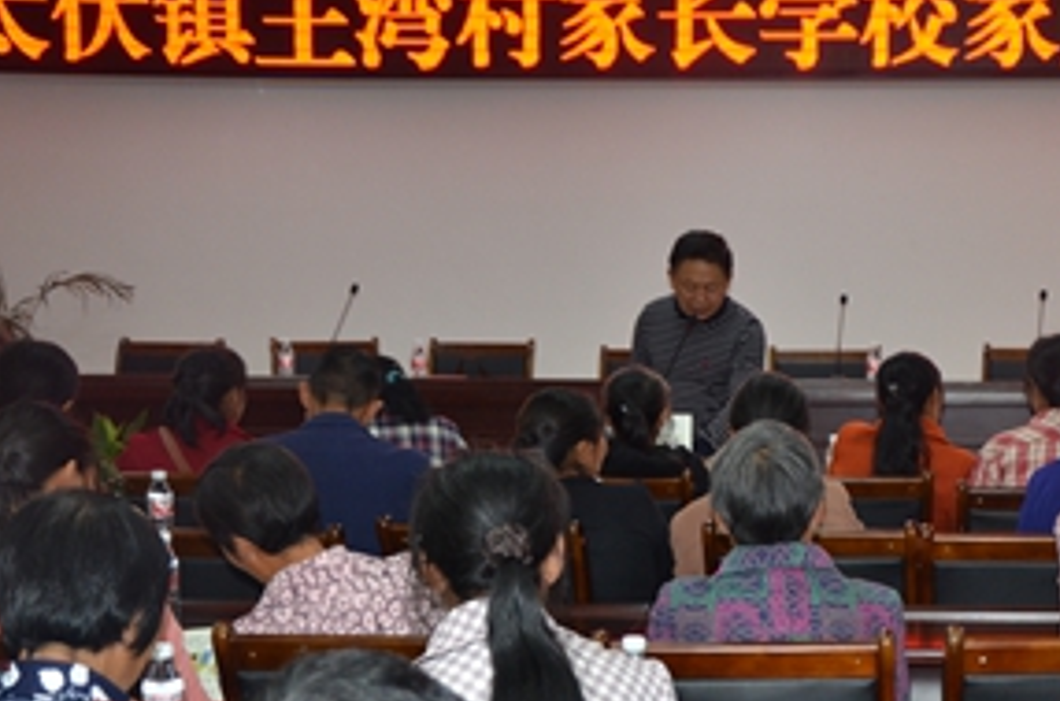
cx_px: 834
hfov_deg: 23.9
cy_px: 551
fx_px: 2467
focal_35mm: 84
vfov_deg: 16.1
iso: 800
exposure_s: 1/60
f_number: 4.2
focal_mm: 32
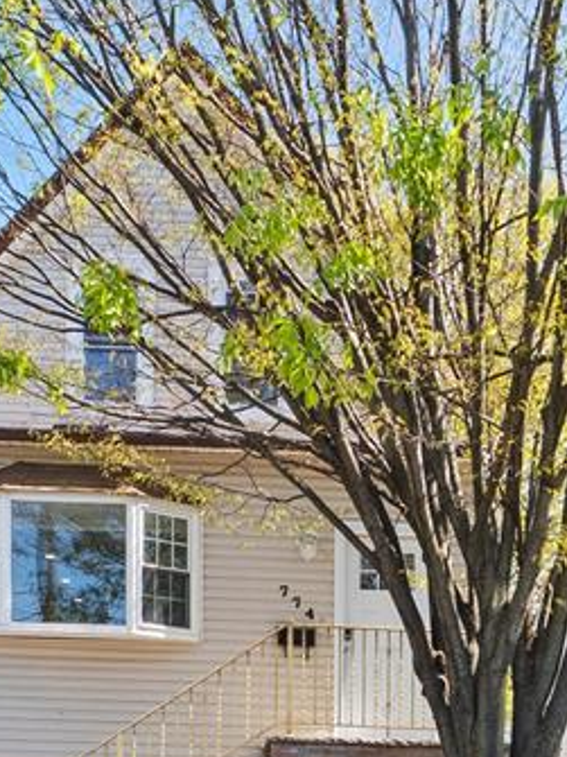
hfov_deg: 30.8
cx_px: 262
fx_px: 1027
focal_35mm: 47
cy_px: 471
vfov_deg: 40.2
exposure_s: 1/100
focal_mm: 16
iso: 100
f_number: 8
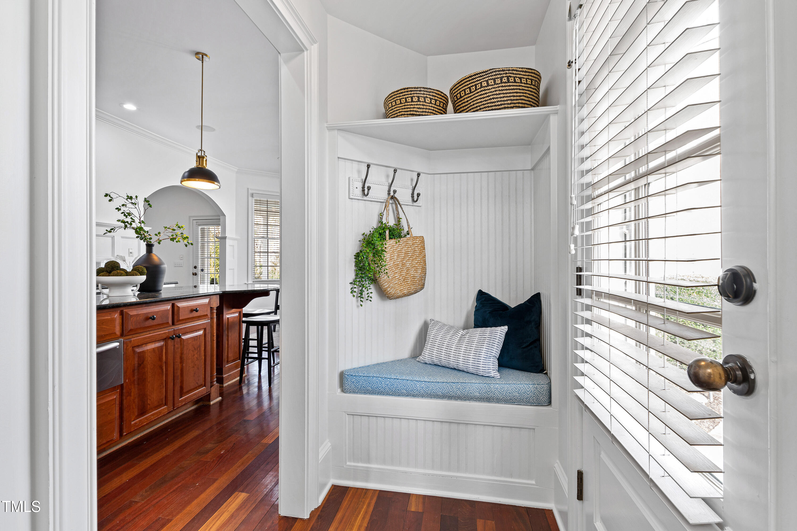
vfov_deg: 77.3
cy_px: 266
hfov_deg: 100.4
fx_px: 332
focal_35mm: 15
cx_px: 398
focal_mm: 10
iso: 100
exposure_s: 1
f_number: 8
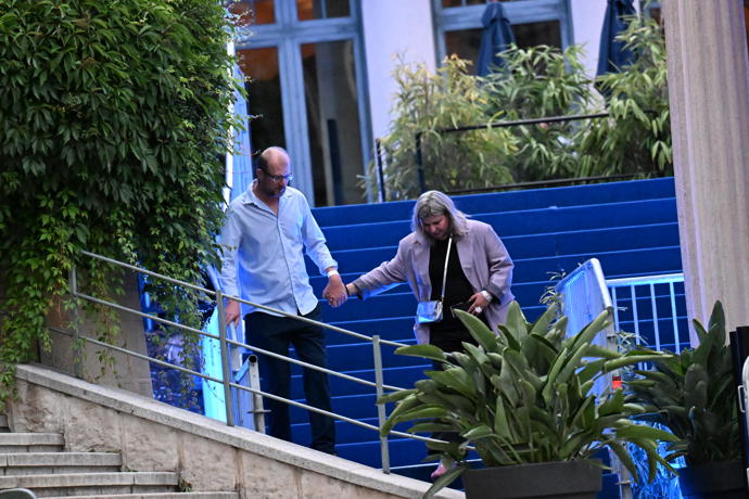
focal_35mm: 300
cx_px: 374
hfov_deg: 6.9
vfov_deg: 4.6
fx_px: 6241
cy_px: 250
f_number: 3.5
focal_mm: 200
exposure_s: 1/200
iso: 12800
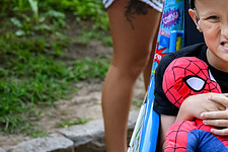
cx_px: 247
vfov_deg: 8.2
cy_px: 109
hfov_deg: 12.0
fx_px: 1064
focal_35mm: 168
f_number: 2.8
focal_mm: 46
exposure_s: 1/400
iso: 1100
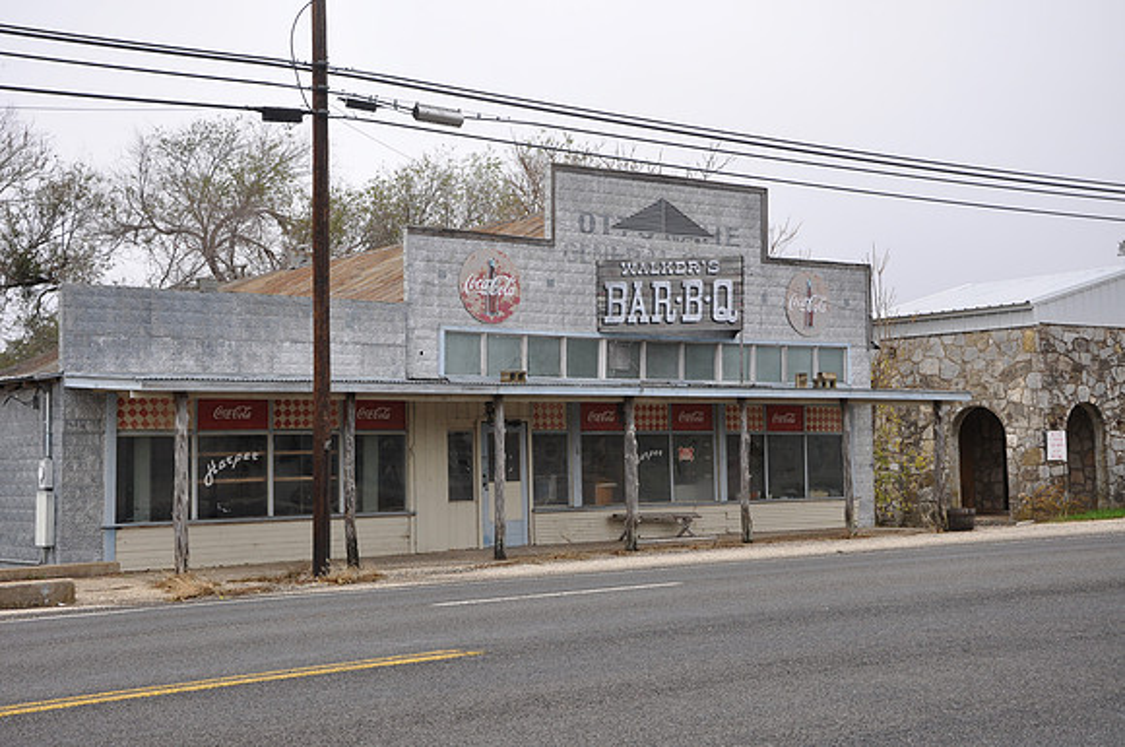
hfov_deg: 37.9
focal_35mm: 52
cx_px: 562
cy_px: 374
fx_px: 1638
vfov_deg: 25.7
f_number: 8
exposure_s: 1/60
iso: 200
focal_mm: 35
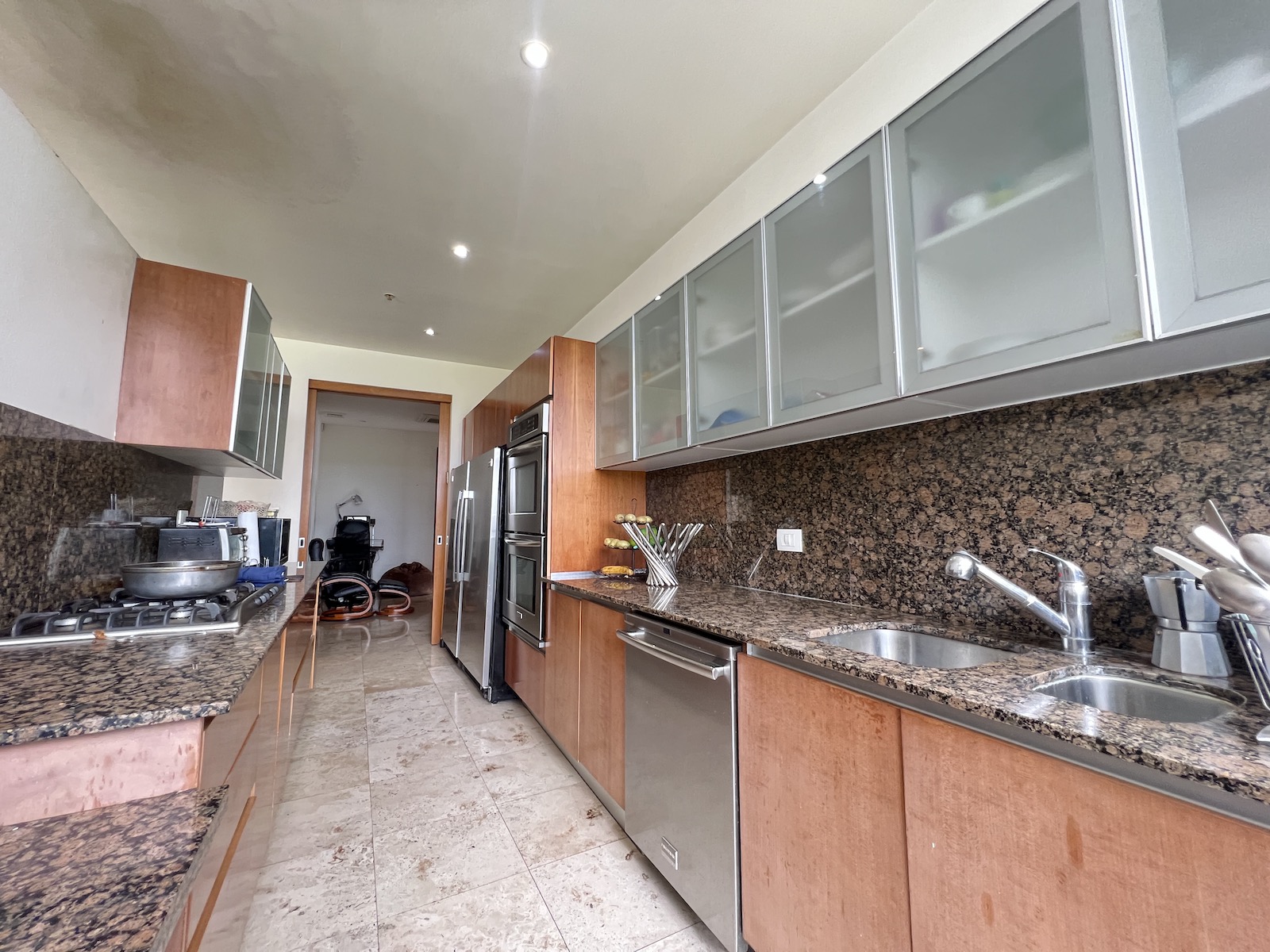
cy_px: 476
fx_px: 477
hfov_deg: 106.2
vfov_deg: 89.9
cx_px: 635
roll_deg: +0.5
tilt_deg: +6.1
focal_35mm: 13
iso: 250
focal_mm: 1.57
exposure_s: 1/66
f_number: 1.8
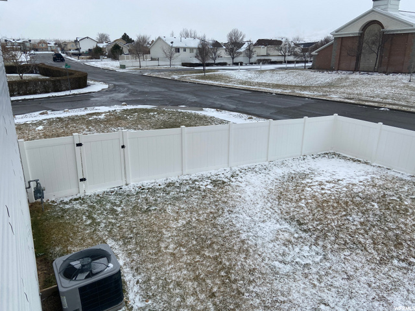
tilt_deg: -18.3
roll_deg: +0.4
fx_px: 312
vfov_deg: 53.1
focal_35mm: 26
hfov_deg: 67.3
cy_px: 156
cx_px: 208
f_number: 1.8
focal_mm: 4.25
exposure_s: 1/1159
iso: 32
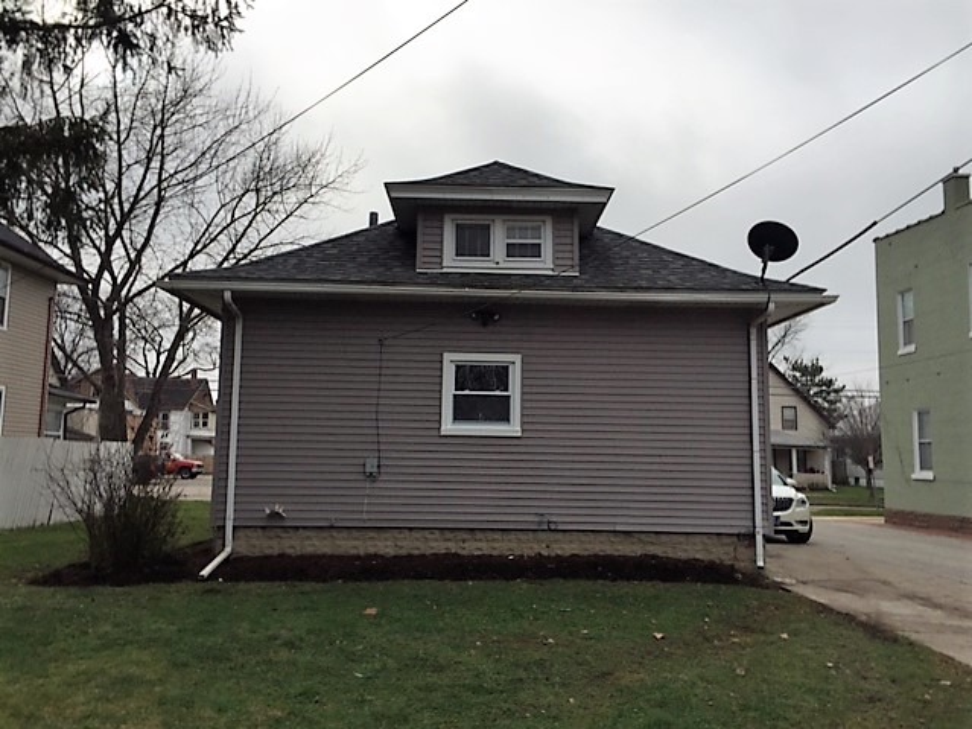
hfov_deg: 61.7
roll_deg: -0.9
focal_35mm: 29
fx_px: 814
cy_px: 364
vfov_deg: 48.2
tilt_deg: +7.7
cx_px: 486
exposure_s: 1/1412
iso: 32
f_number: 2.2
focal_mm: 4.15
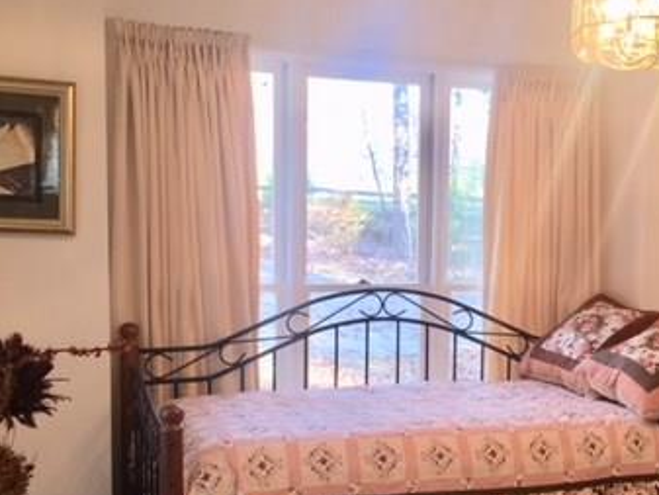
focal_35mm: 55
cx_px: 436
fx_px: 1047
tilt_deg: -6.9
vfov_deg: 26.4
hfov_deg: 34.6
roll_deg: -1.5
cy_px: 337
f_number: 2.2
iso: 32
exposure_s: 1/33
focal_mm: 4.15
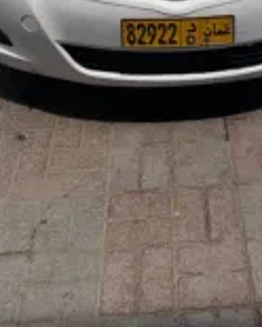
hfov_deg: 25.6
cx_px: 226
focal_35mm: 58
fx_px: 562
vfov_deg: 30.1
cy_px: -4
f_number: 1.65
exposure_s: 1/1648
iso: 50
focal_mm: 6.19
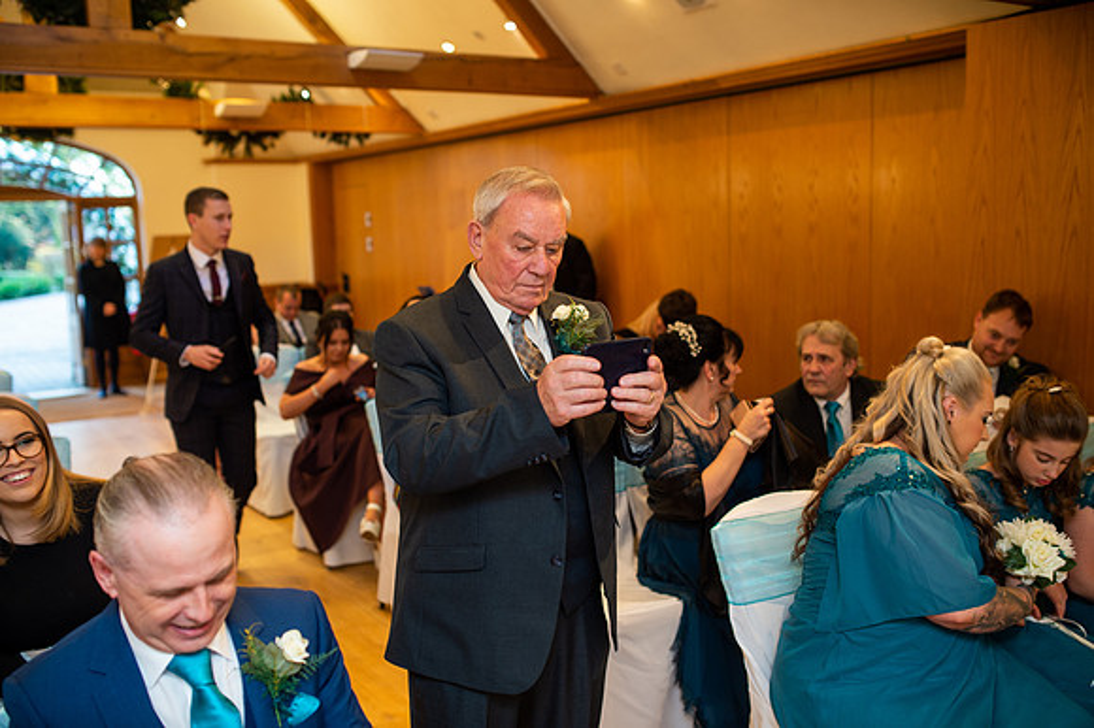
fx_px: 1063
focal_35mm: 35
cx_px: 547
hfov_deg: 54.5
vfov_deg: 37.8
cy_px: 364
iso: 640
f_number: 2.5
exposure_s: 1/100
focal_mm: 35
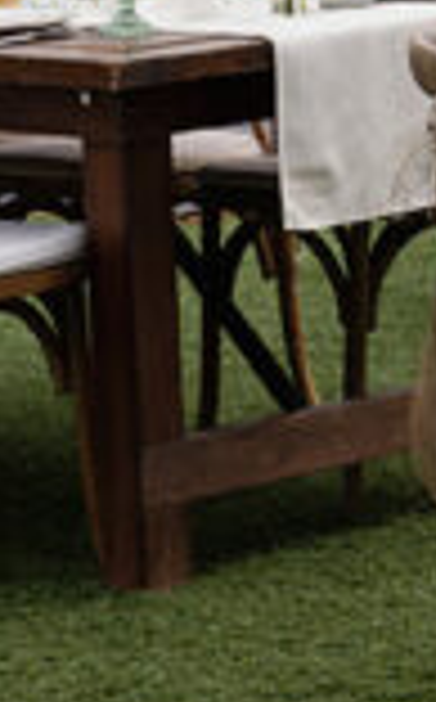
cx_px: 1310
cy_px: -855
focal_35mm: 268
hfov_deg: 4.7
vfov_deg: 7.4
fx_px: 5114
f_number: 3.5
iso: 200
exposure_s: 1/1000
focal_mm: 40
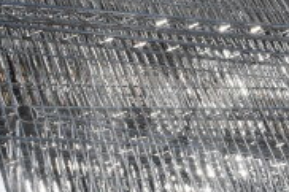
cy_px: 191
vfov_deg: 10.8
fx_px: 1008
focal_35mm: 126
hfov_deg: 16.2
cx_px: 225
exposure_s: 1/4000
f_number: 25
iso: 5600
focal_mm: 25
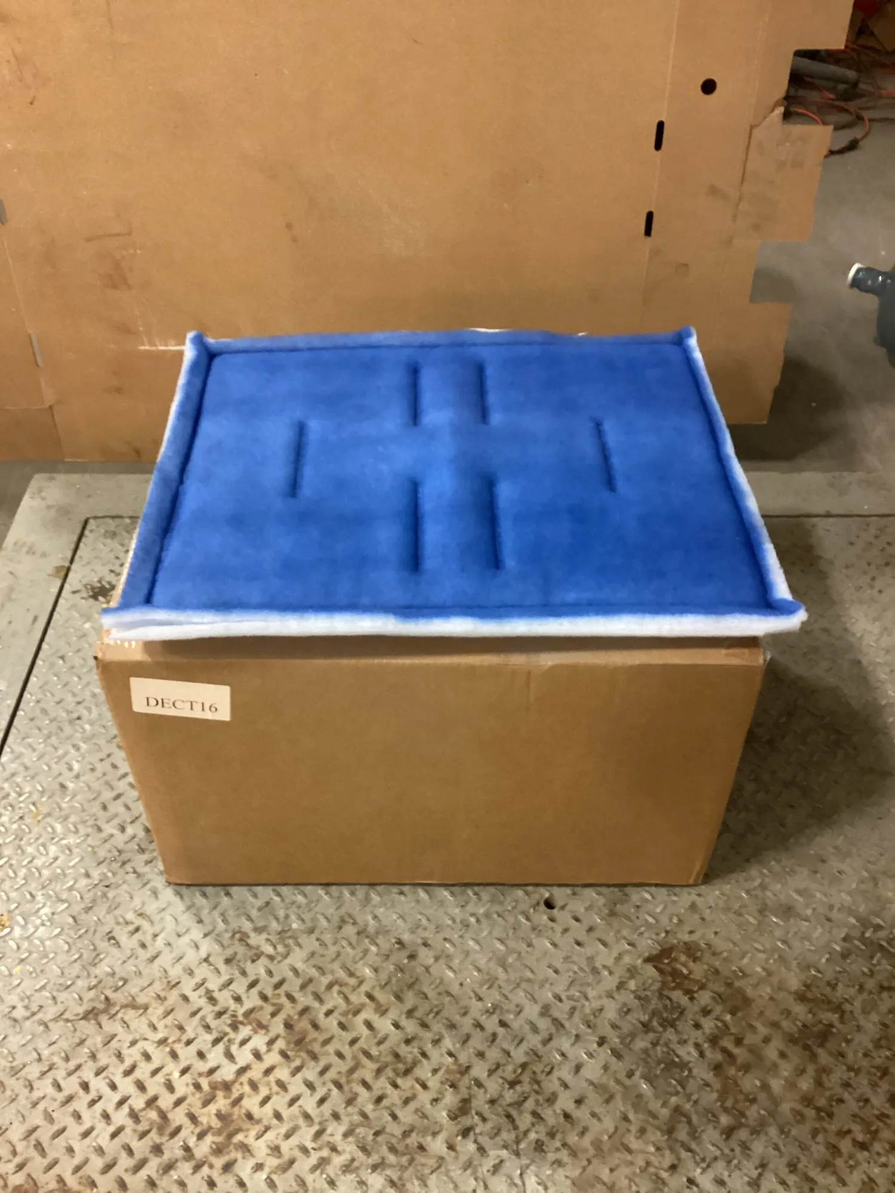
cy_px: 596
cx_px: 448
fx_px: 1069
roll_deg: +2.8
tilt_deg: -42.7
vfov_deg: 58.4
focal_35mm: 31
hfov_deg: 45.4
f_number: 2.4
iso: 640
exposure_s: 1/25
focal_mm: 3.3
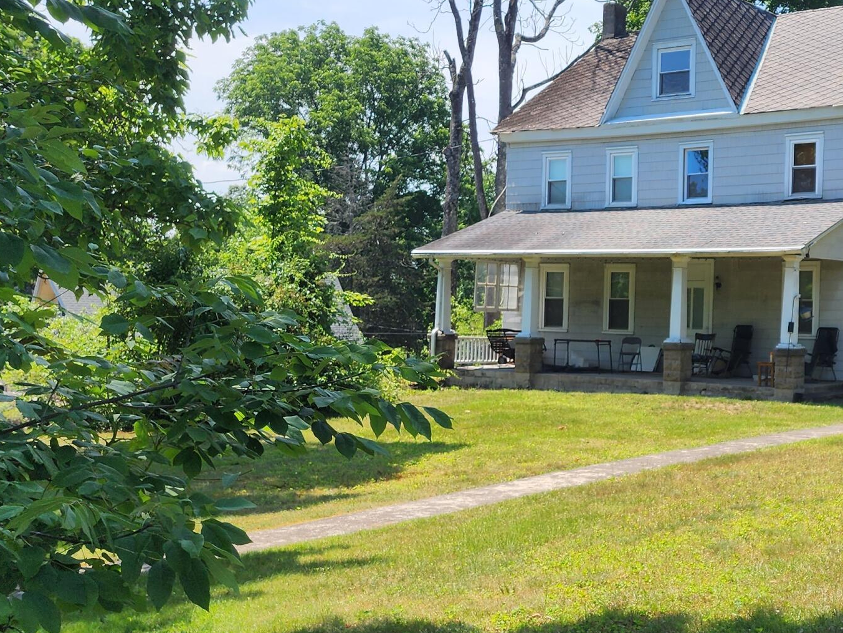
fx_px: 1242
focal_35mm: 51
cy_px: 345
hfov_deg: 35.7
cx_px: 728
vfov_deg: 28.6
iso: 12
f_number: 1.8
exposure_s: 1/829
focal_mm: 6.4
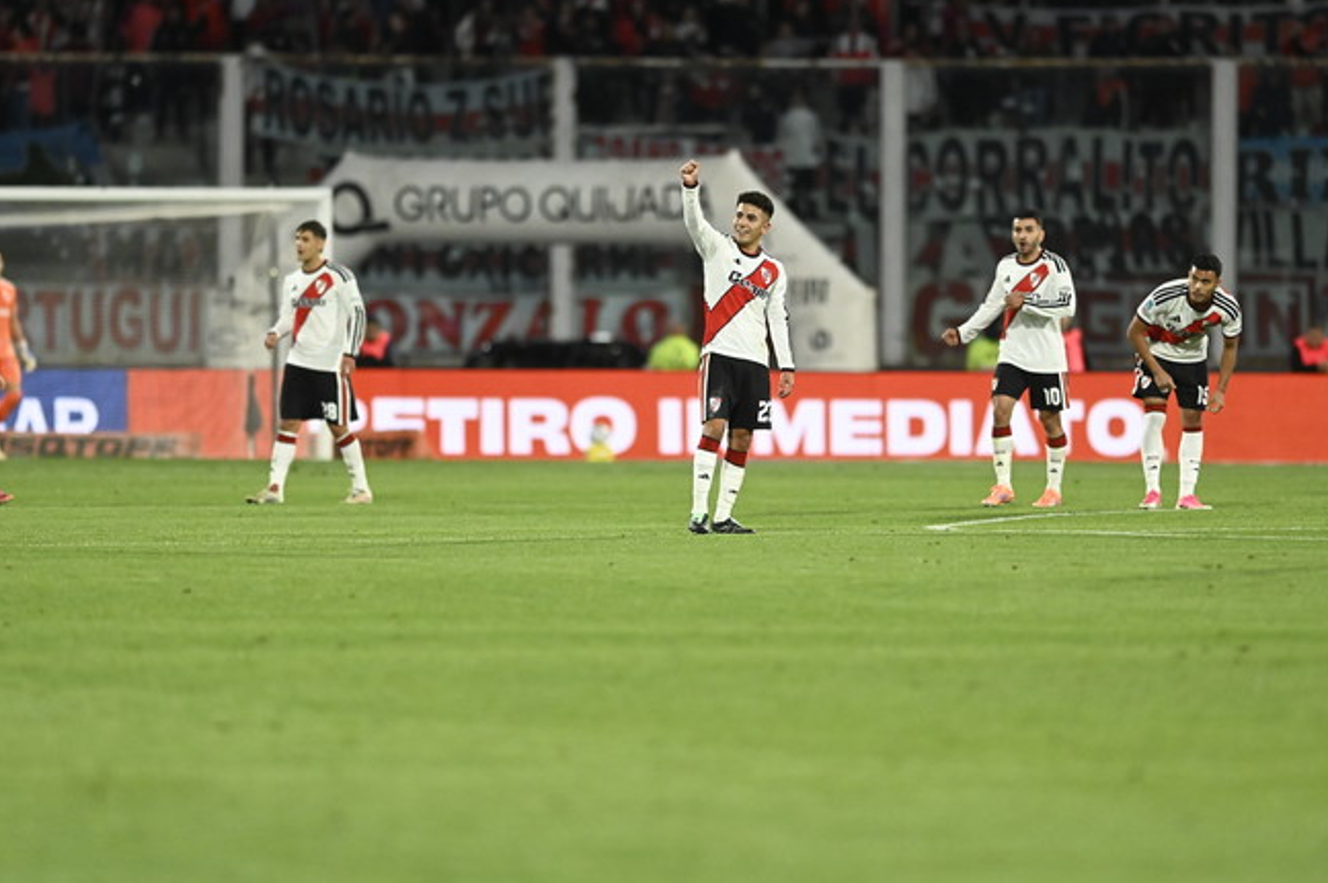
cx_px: 700
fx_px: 12308
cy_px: 397
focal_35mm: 334
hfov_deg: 6.2
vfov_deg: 4.1
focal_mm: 300
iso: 8000
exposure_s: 1/6400
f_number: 2.8
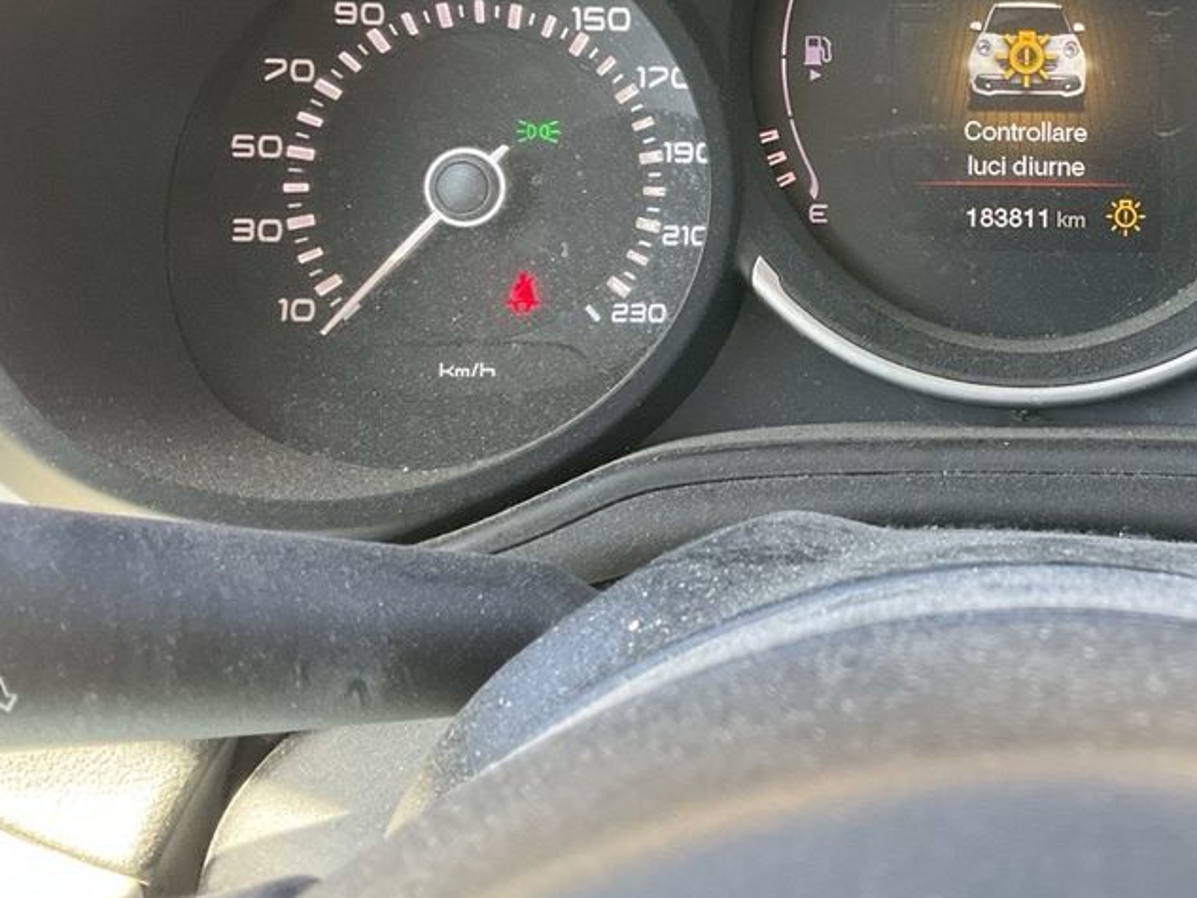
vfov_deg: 25.9
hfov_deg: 33.2
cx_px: 1070
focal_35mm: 55
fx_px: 1902
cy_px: 123
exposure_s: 1/67
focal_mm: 3
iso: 64
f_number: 1.8
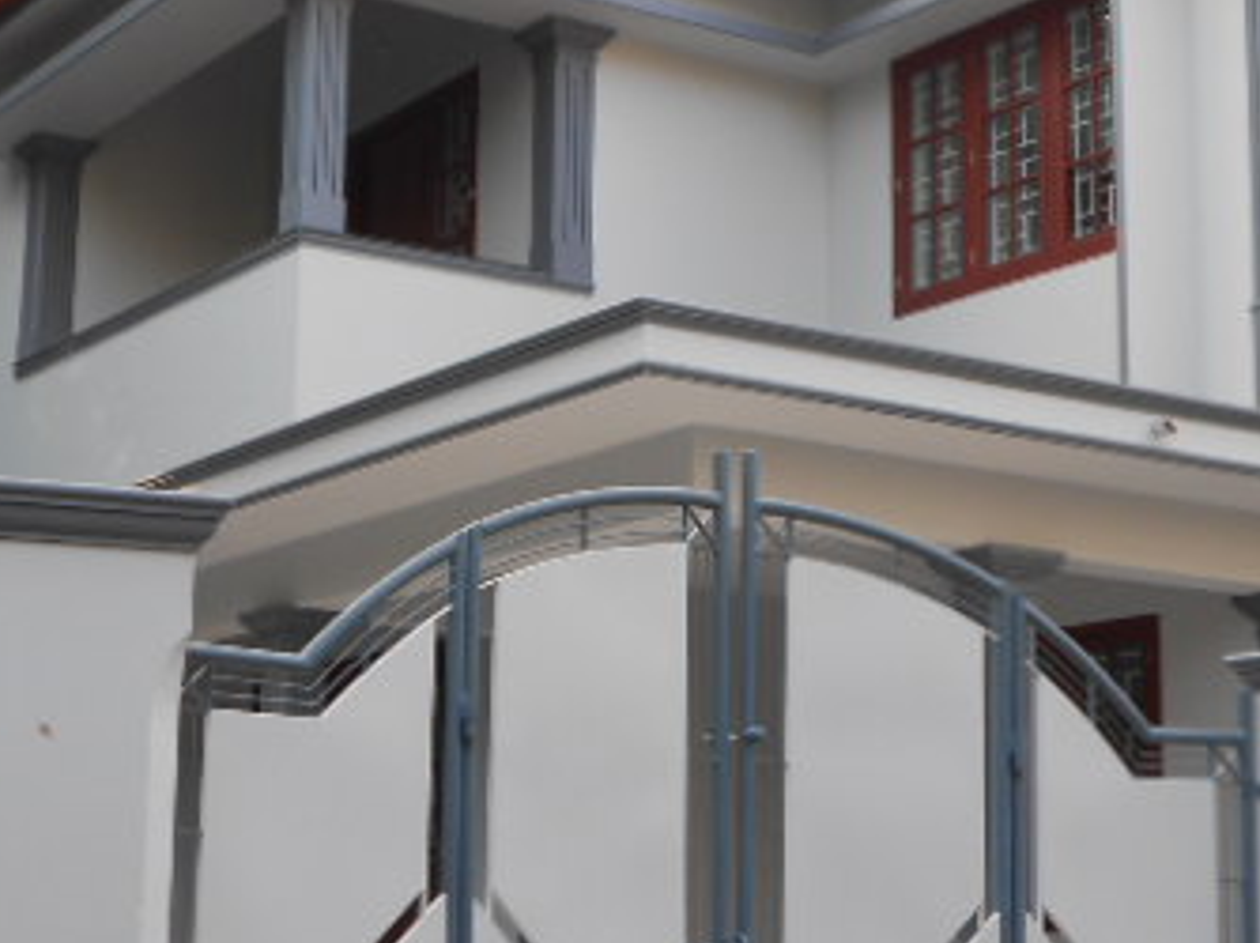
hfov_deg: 27.4
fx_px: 2582
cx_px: 604
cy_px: 536
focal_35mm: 71
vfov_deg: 20.7
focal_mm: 6.9
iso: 80
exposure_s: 1/100
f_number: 3.9
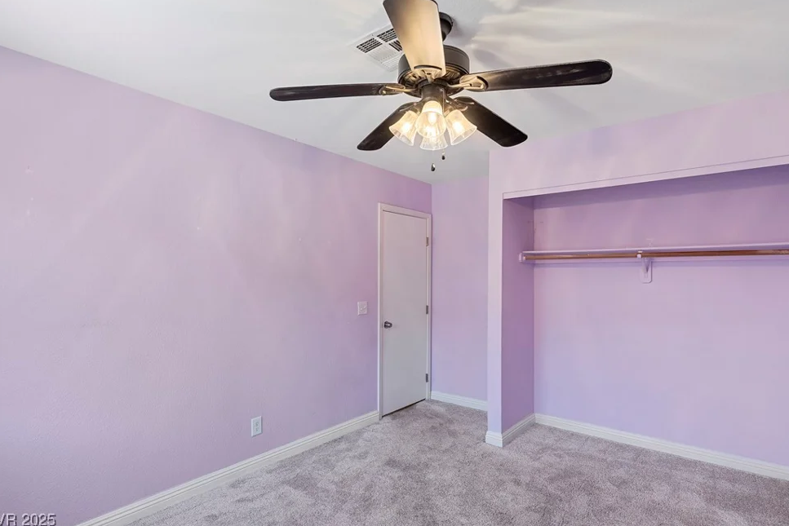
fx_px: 395
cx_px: 400
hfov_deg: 90.0
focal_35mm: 18
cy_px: 257
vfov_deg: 67.4
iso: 800
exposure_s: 1/13
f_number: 8
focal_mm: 17
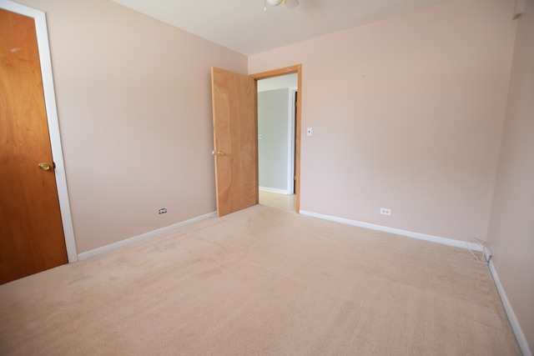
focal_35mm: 15
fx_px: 223
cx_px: 267
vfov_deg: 77.4
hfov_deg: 100.4
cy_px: 178
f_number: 3.5
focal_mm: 10
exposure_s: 1/60
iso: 1250
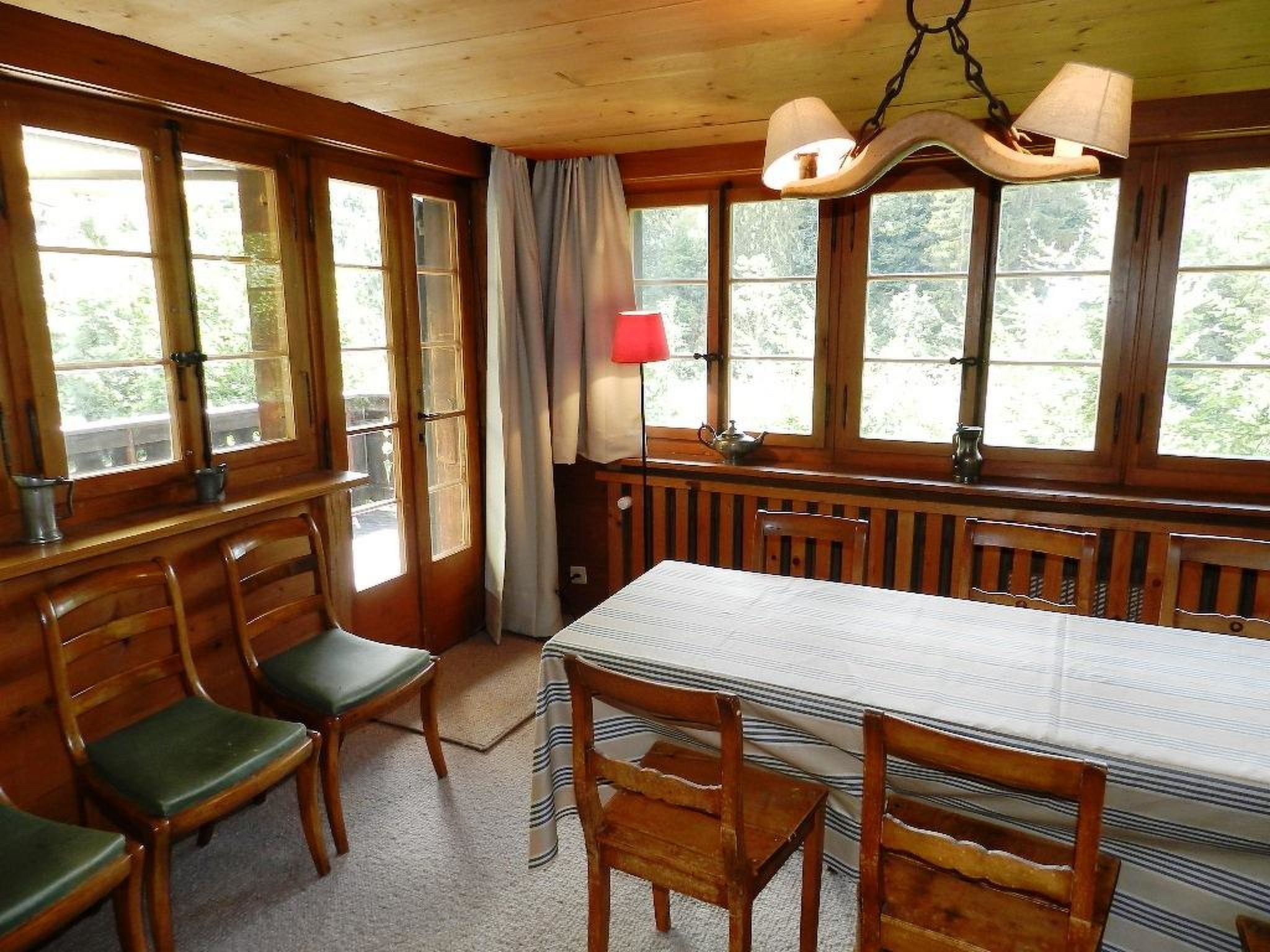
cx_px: 635
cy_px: 476
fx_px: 844
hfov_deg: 73.9
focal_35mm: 23
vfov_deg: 58.9
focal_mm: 4
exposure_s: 1/50
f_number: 3.4
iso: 160
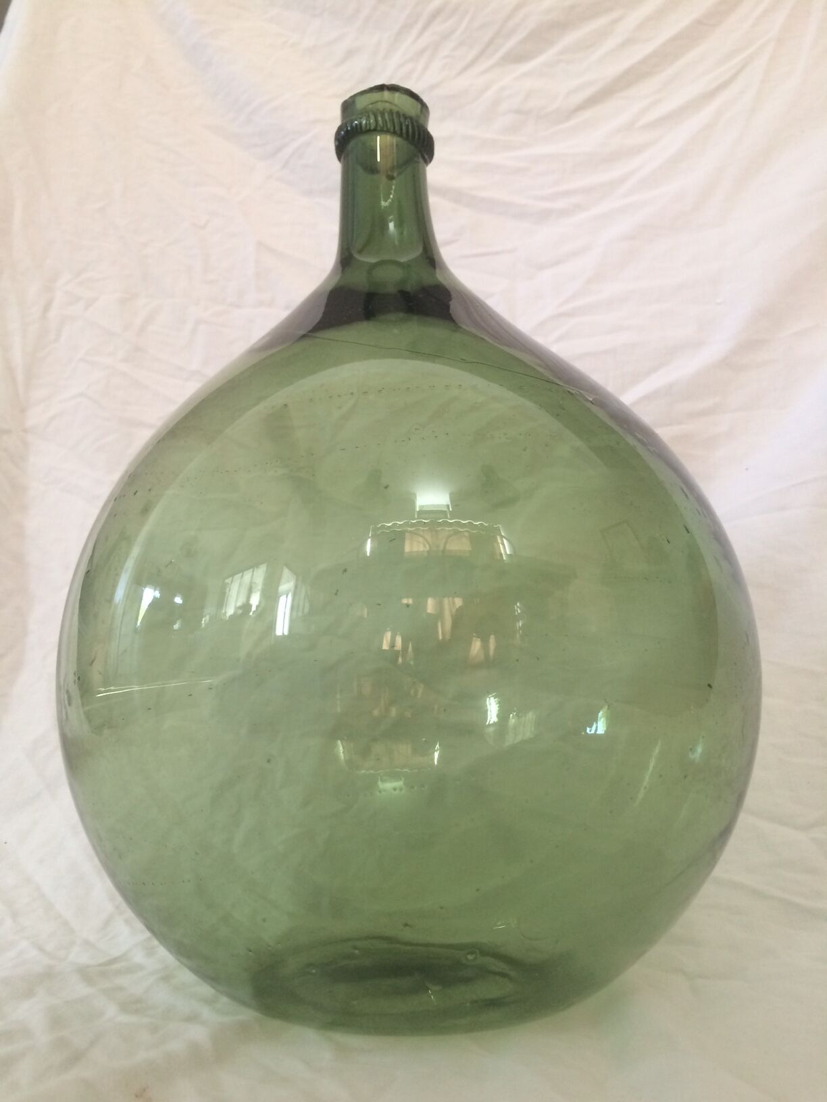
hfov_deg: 48.2
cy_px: 551
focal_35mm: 29
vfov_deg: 61.7
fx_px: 924
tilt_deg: +7.8
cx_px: 414
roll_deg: +0.6
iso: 100
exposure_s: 1/33
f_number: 2.2
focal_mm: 4.15
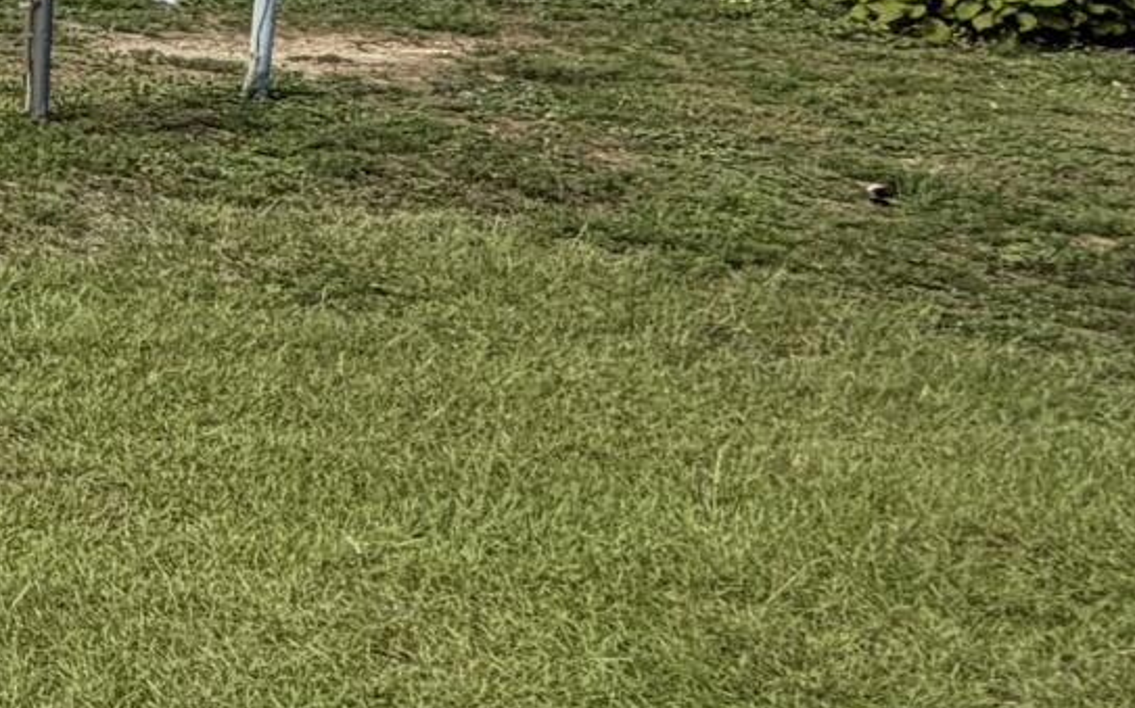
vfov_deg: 15.6
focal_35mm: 82
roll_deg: -0.5
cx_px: -1463
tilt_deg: -4.4
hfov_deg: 15.7
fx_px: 2536
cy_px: 2
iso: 20
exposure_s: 1/901
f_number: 2.2
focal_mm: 2.22
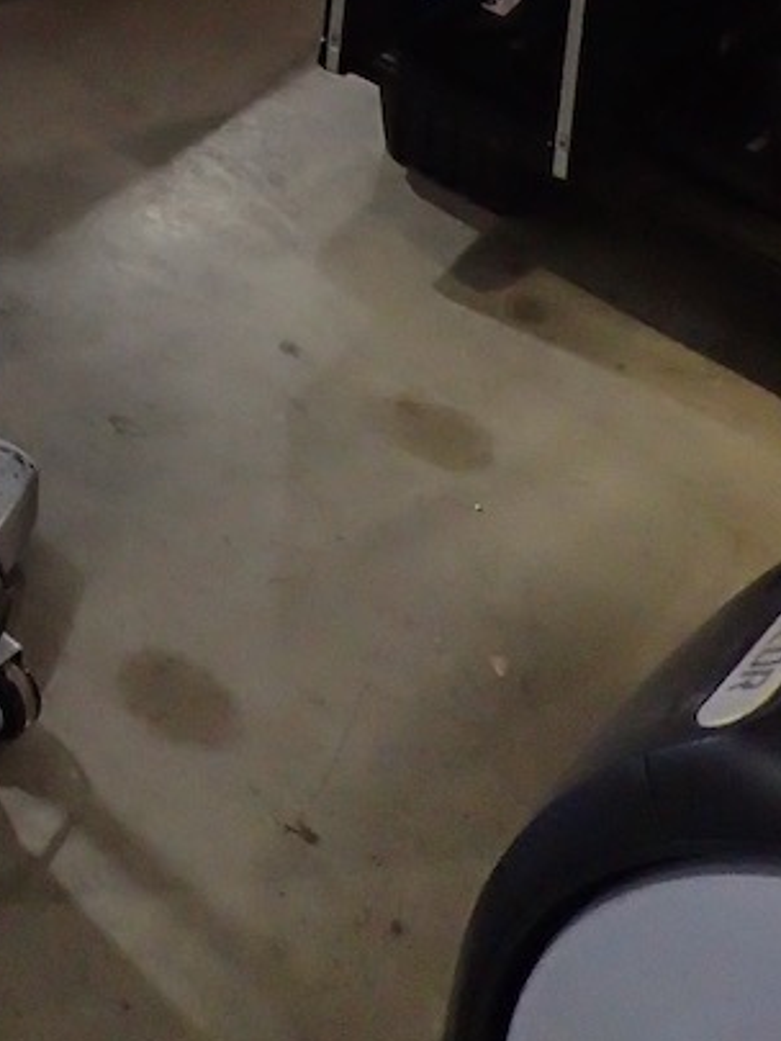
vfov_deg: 20.5
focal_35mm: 79
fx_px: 2375
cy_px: -589
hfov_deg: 16.8
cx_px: -408
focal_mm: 4.5
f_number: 2.8
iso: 640
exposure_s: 1/30
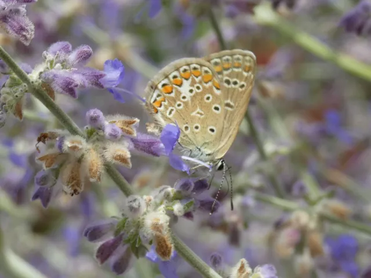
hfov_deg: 14.3
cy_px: 139
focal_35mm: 138
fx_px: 1479
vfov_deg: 10.7
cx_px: 186
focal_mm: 24.7
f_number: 5.3
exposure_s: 1/125
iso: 80
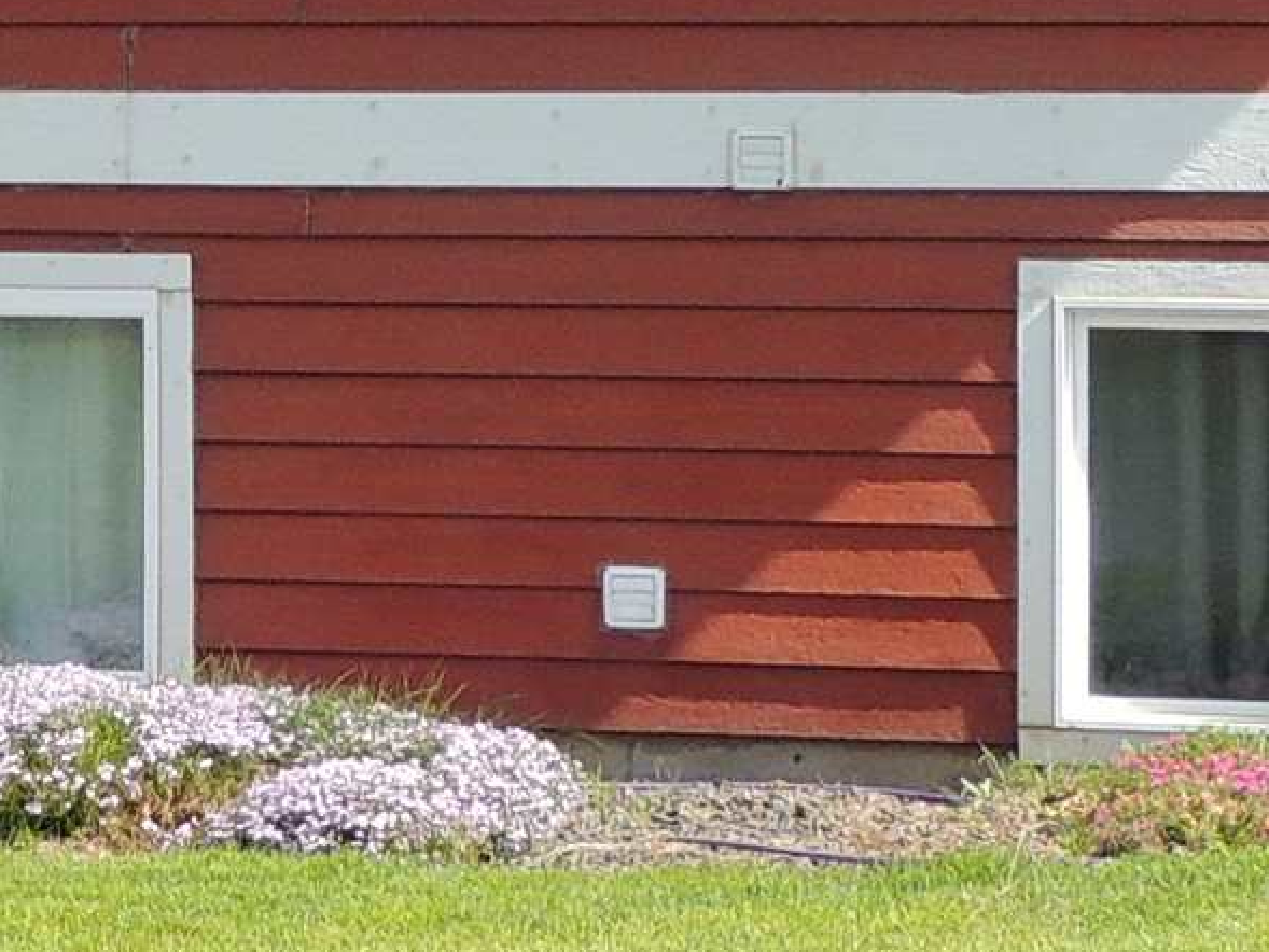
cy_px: -136
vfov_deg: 8.6
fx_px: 6307
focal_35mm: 172
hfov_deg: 11.4
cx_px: 134
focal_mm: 5.8
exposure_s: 1/640
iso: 100
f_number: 3.2
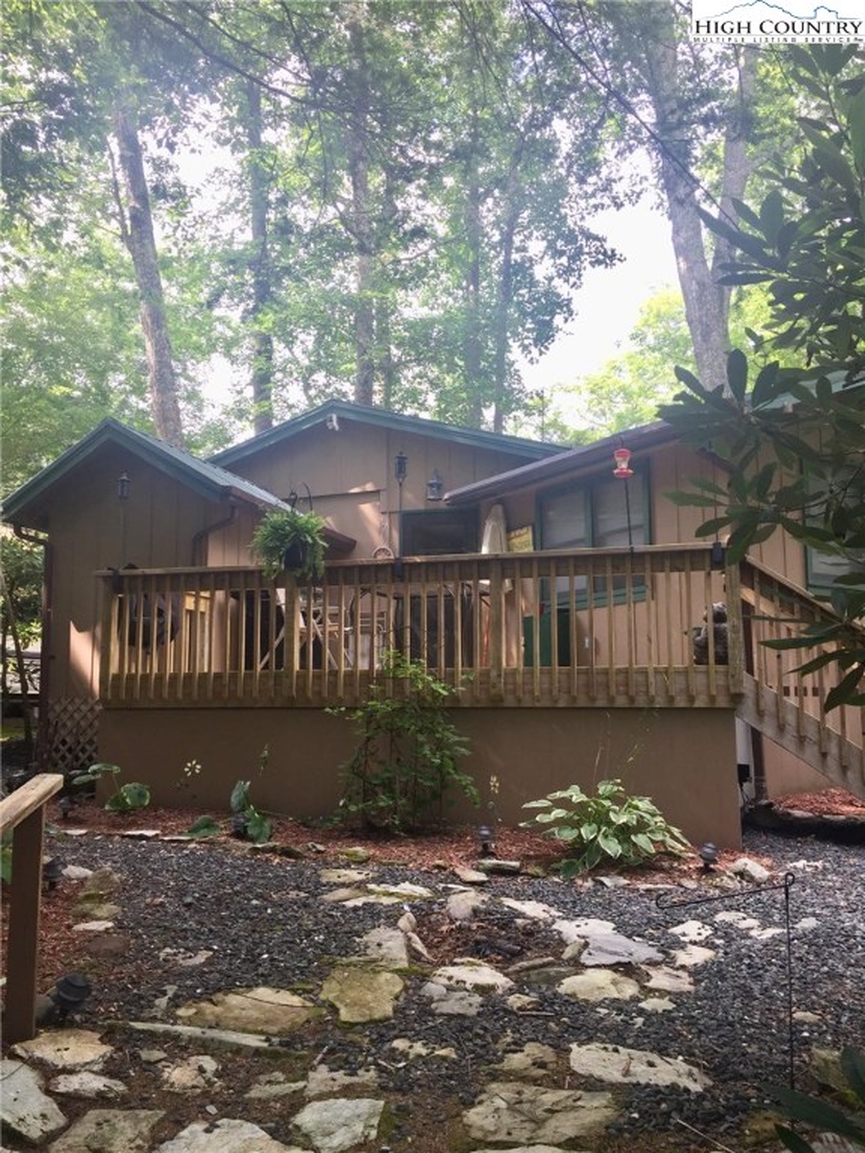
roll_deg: +0.2
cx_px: 432
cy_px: 576
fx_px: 966
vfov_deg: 61.7
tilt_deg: +8.5
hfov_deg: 48.2
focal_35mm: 29
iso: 32
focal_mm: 4.15
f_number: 2.2
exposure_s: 1/170
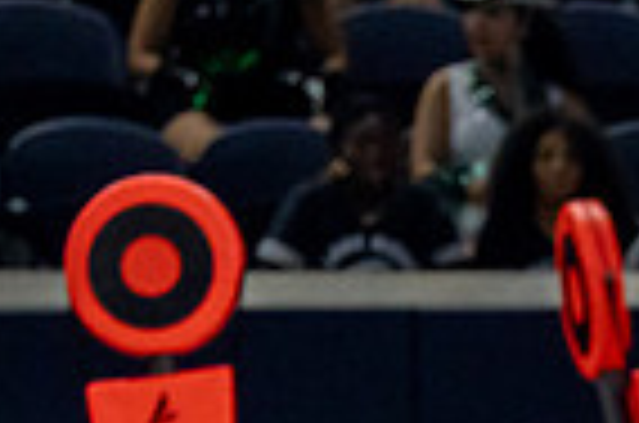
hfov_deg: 1.3
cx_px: 1195
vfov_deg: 0.9
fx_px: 27593
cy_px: 961
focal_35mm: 1558
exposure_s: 1/1600
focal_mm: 200
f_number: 2.8
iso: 1600
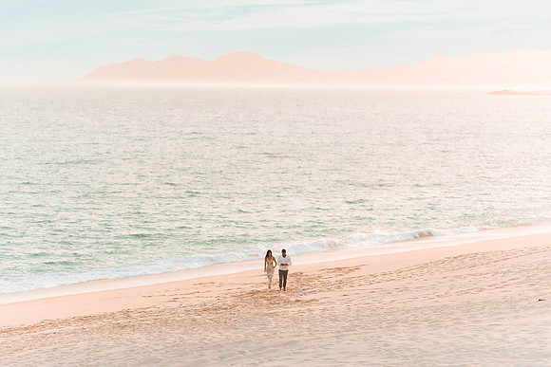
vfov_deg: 10.2
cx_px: 276
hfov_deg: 15.2
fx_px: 2067
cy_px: 184
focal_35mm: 135
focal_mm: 135
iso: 320
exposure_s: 1/4000
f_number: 1.8
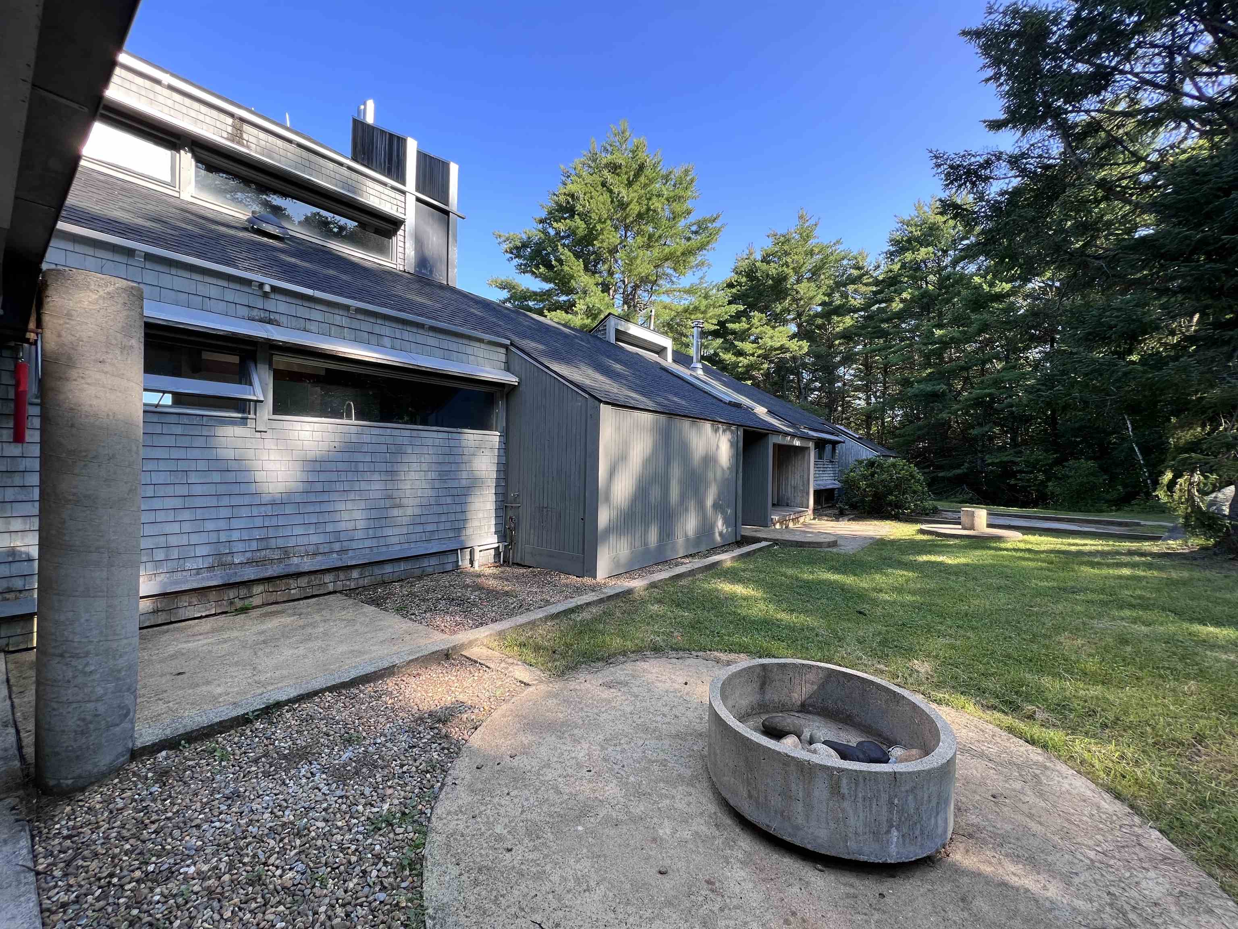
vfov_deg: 89.9
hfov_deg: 106.2
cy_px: 464
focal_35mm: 13
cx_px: 619
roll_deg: -1.3
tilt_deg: -1.4
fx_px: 465
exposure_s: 1/178
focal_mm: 1.57
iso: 32
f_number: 1.8
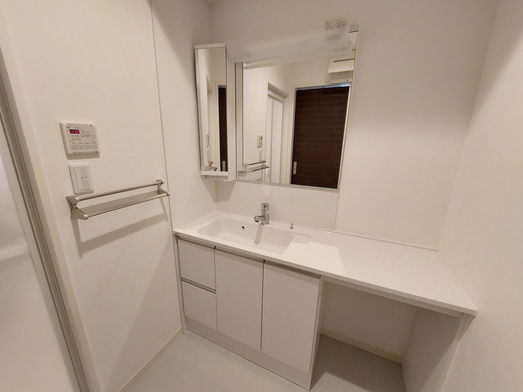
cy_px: 196
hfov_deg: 106.2
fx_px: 196
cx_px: 262
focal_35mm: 13
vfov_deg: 89.9
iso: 320
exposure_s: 1/30
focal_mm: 1.74
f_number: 2.2
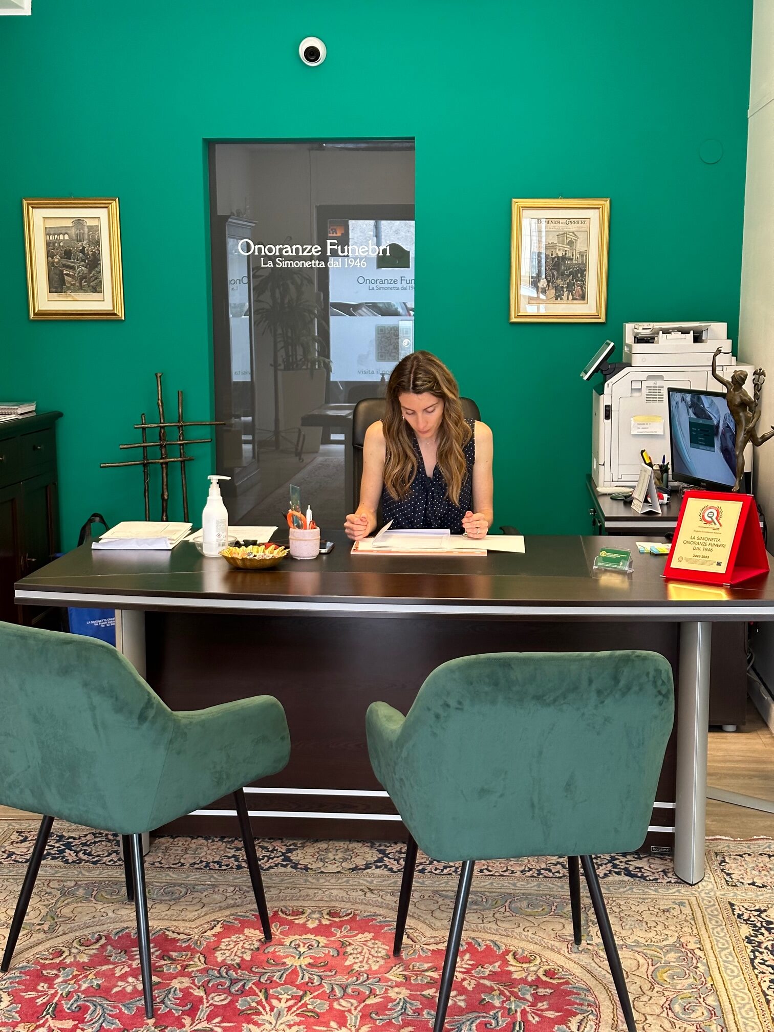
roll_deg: -0.4
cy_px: 516
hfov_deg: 30.3
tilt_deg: -10.1
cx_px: 387
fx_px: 1431
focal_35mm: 48
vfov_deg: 39.7
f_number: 1.78
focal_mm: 6.86
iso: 200
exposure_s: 1/50
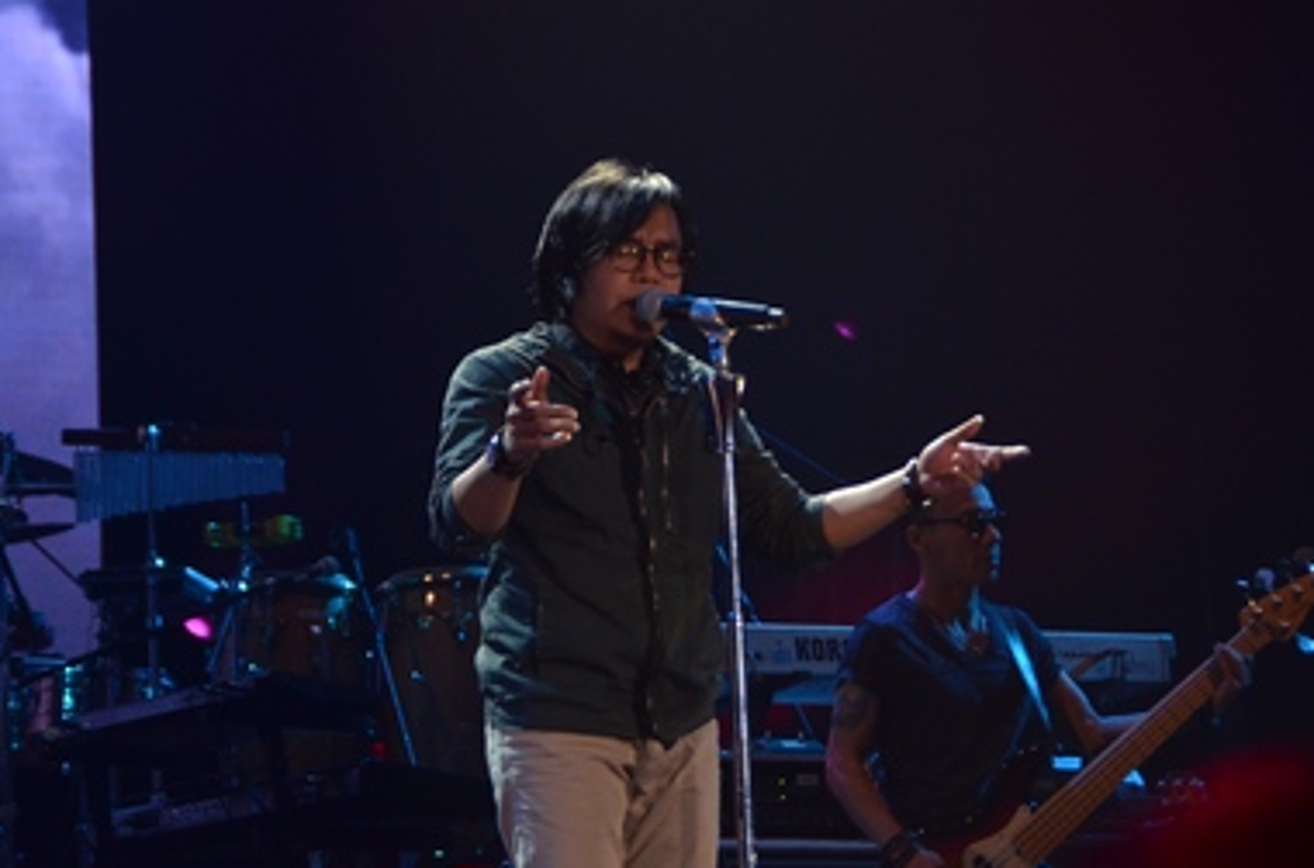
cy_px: 408
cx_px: 616
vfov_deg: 7.0
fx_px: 7060
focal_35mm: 194
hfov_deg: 10.6
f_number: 6
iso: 800
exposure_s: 1/80
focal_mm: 120
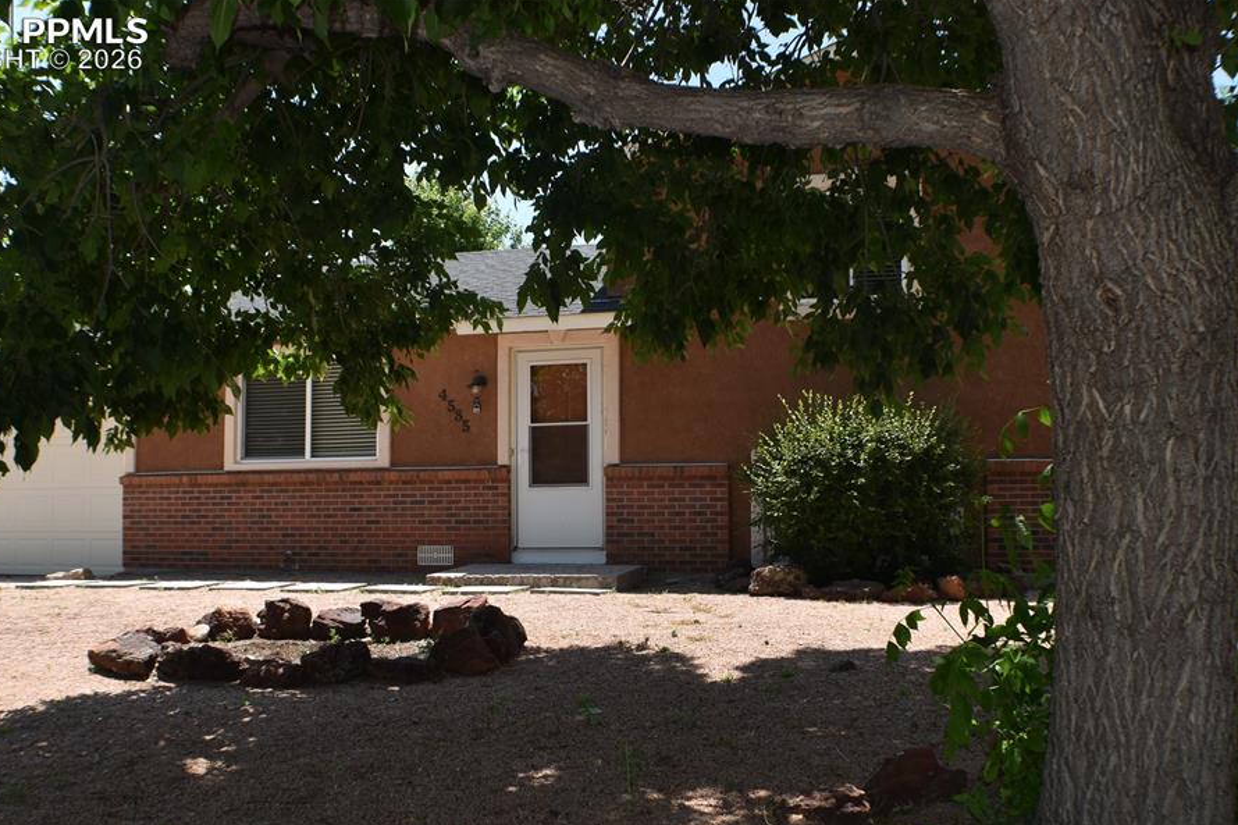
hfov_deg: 42.3
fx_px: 1601
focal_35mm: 47
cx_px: 581
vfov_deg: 28.9
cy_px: 467
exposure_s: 1/200
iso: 100
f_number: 7.1
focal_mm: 27
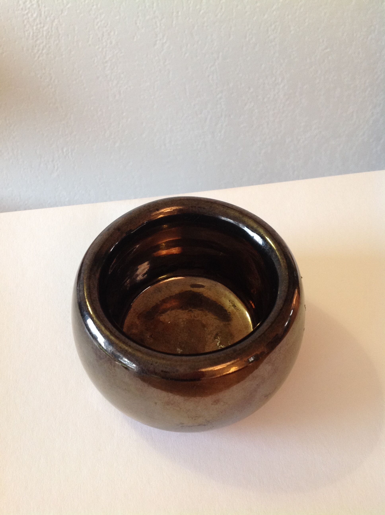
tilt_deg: -48.1
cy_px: 258
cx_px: 192
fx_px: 520
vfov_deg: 52.7
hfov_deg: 40.6
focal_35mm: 35
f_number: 2.4
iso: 100
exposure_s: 1/17
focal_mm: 4.28
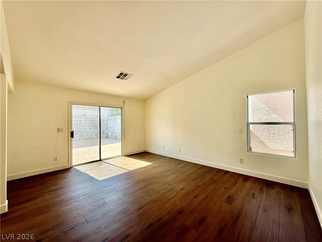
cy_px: 121
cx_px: 161
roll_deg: +0.3
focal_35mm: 14
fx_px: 130
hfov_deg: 102.1
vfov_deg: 85.7
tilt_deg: +1.4
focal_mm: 2.22
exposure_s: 1/451
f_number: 2.2
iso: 64
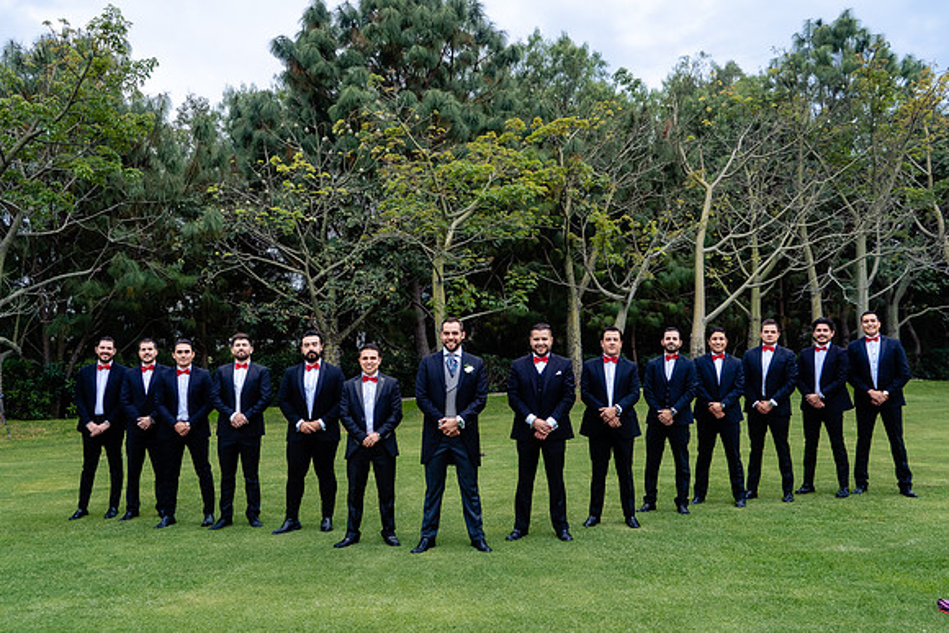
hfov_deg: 57.2
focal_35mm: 33
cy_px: 316
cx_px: 474
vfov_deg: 40.0
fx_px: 870
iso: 640
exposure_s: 1/250
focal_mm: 33
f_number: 7.1
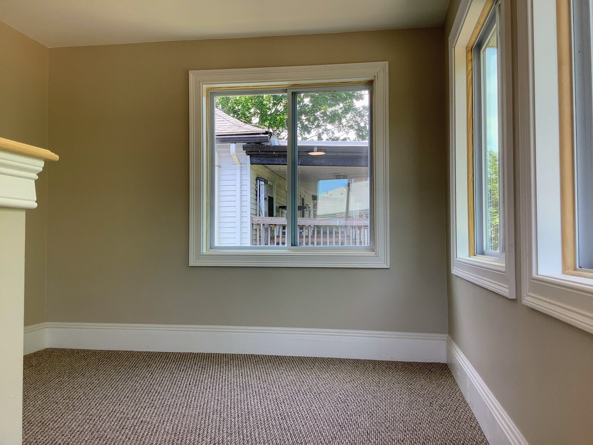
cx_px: 296
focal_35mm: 31
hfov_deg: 58.4
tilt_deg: +1.0
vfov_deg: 45.4
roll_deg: -0.7
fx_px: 531
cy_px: 222
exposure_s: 1/120
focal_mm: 3.3
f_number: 2.4
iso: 64
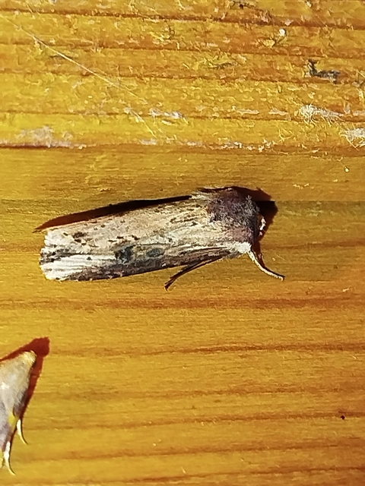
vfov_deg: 18.2
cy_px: 243
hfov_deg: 13.7
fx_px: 1518
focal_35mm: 108
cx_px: 182
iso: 250
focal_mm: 5.31
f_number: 1.7
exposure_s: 1/50
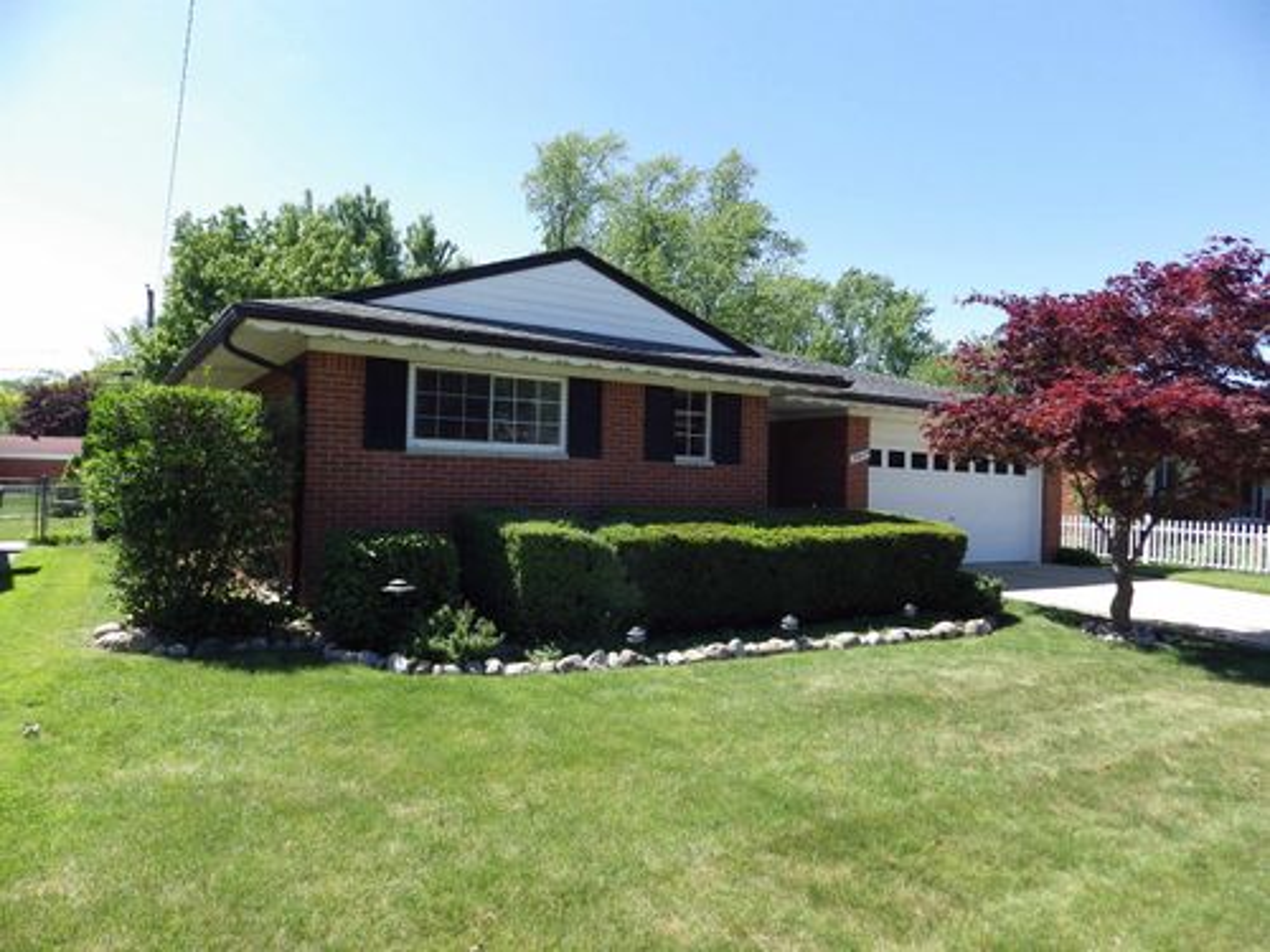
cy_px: 476
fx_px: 807
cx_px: 635
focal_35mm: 22
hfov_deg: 76.4
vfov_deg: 61.1
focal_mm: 4
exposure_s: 1/640
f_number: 3.1
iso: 100
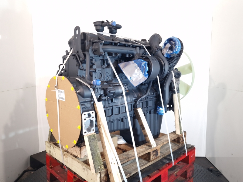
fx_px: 161
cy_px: 91
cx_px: 122
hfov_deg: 73.9
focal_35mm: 23
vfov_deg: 58.9
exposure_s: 1/50
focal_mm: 6.4
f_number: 1.8
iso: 125
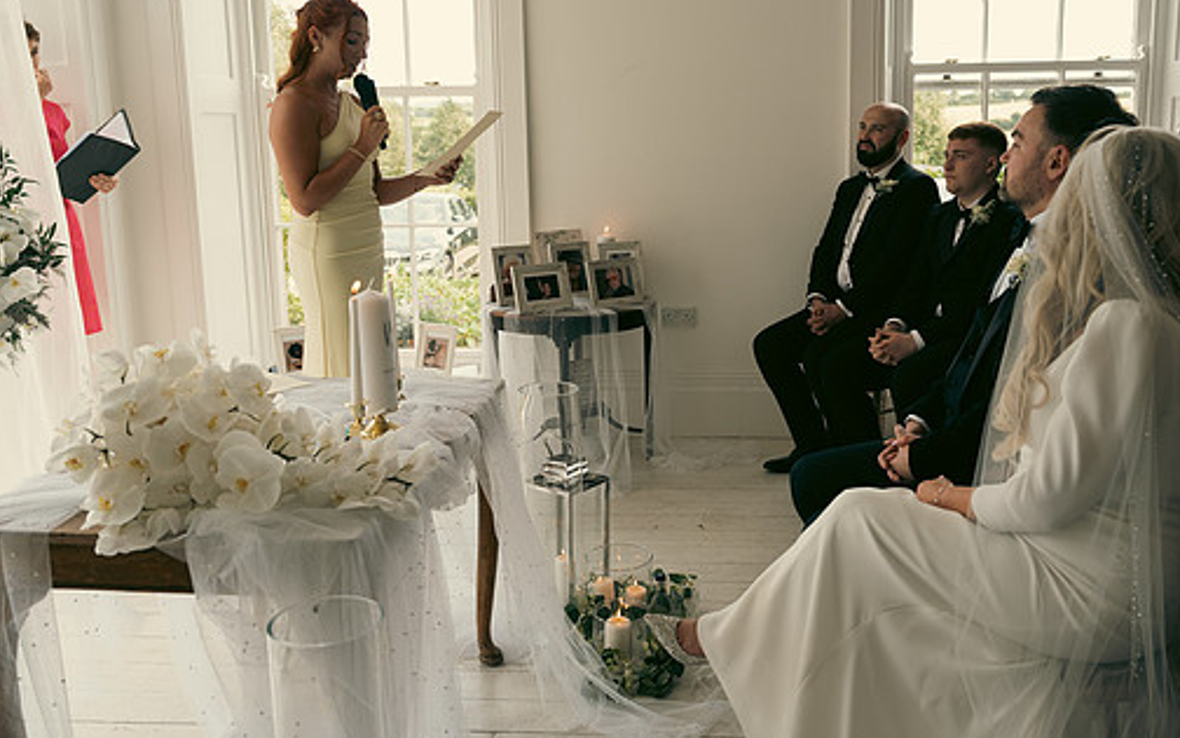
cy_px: 306
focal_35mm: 34
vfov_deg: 37.2
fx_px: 1093
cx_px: 663
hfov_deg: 56.5
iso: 125
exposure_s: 1/160
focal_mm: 29
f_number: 3.5
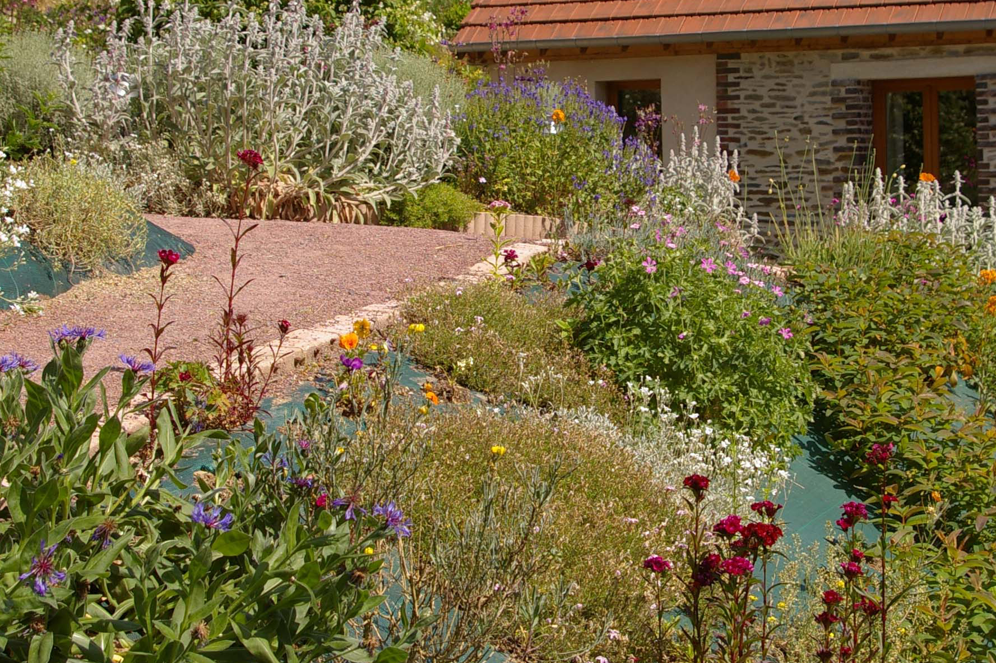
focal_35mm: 66
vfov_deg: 20.5
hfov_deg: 30.5
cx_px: 543
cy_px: 188
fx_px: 1825
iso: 200
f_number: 8
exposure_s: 1/350
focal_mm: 26
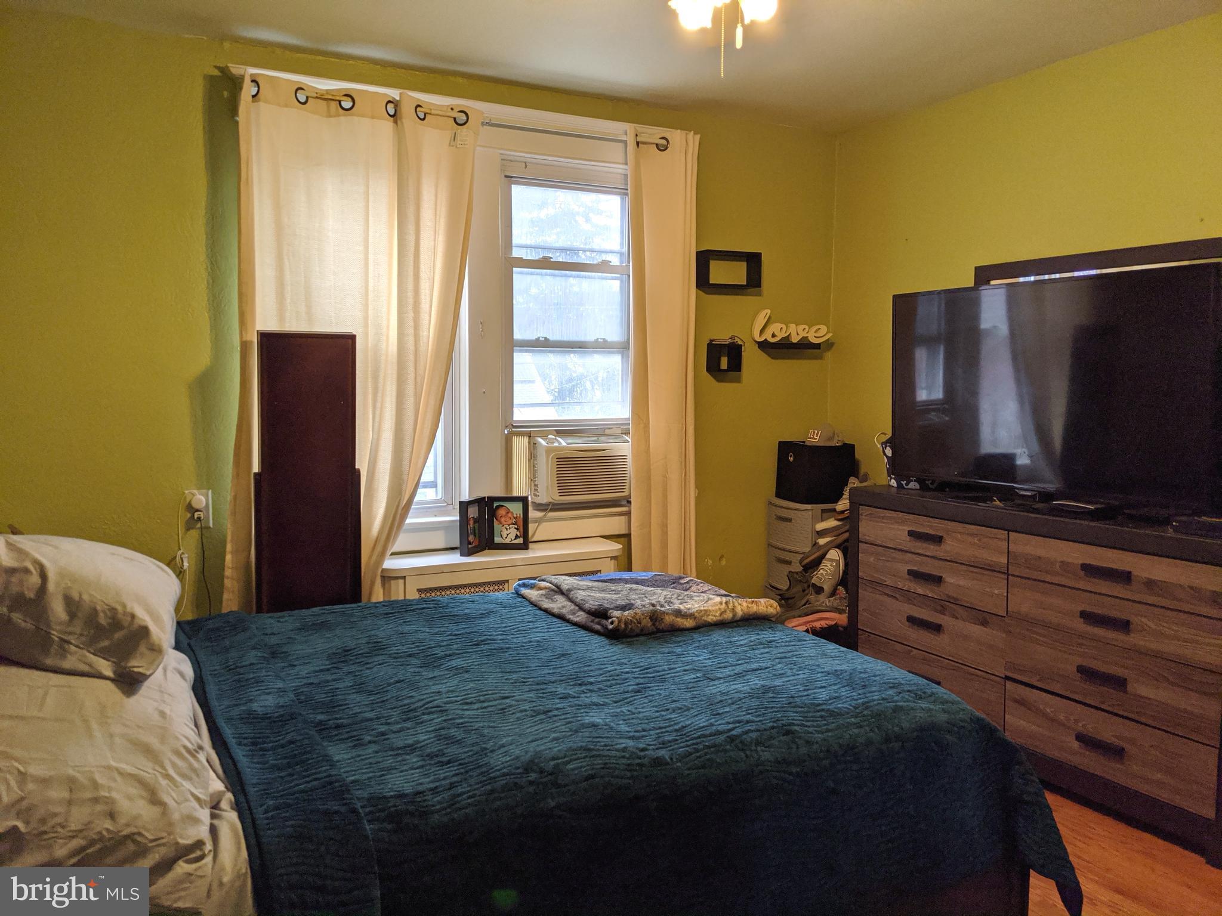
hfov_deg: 65.3
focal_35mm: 27
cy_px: 458
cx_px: 611
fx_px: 953
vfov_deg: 51.4
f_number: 1.73
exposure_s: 1/120
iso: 99
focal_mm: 4.38
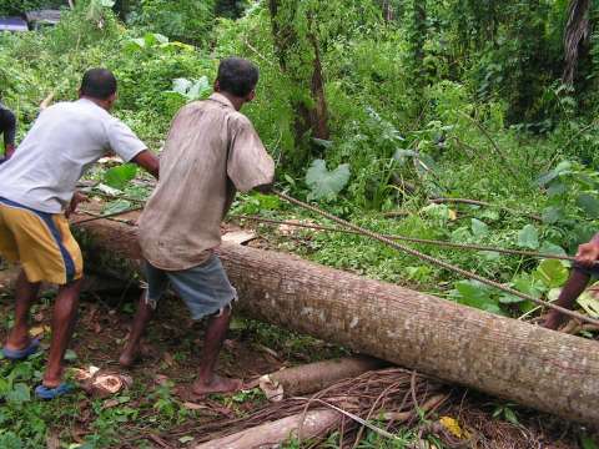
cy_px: 224
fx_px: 623
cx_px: 300
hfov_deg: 51.4
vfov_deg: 39.7
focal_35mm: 36
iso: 64
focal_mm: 6
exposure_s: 1/100
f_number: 3.2
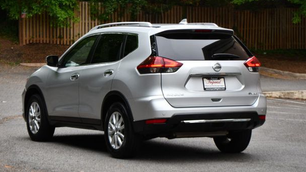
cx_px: 145
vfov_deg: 9.8
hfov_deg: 17.3
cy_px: 65
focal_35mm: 124
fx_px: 1006
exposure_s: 1/250
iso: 450
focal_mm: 75
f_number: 4.8
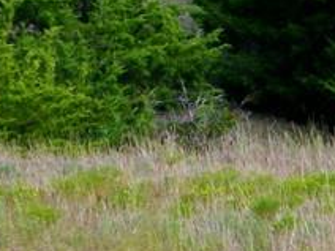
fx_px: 6629
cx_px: 482
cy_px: -107
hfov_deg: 2.9
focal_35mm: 685
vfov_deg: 2.2
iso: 80
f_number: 4.9
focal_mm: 25.3
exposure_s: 1/320
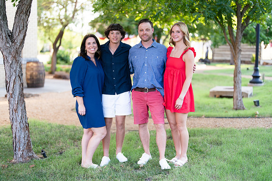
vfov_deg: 26.9
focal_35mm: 50
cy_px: 90
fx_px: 380
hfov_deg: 39.4
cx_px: 136
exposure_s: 1/640
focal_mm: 50
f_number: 1.2
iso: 200
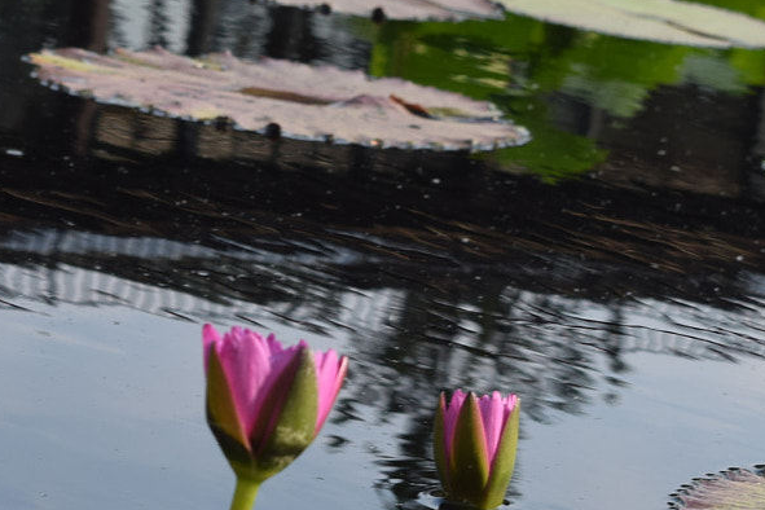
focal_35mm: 223
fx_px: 4746
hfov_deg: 9.2
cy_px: 476
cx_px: 294
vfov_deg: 6.1
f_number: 8
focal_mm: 55
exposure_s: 1/320
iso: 200
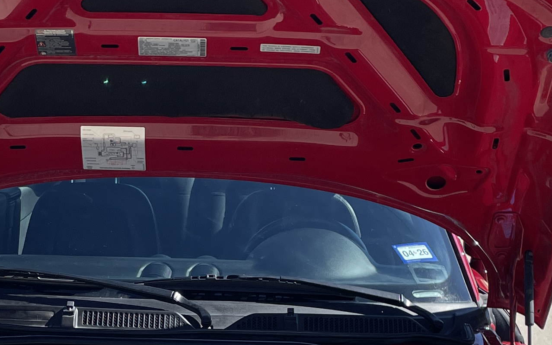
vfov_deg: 14.7
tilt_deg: -13.3
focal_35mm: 87
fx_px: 1309
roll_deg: +1.0
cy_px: 355
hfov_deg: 23.6
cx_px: 156
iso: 32
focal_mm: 4.2
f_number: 1.6
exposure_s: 1/2747
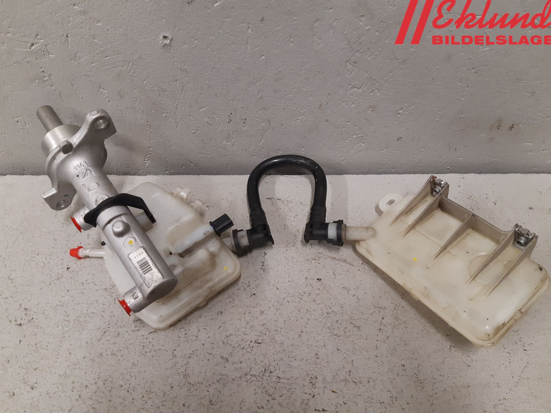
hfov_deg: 65.3
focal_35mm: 27
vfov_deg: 51.3
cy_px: 212
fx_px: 430
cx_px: 280
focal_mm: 3.93
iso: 160
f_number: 1.7
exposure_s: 1/50
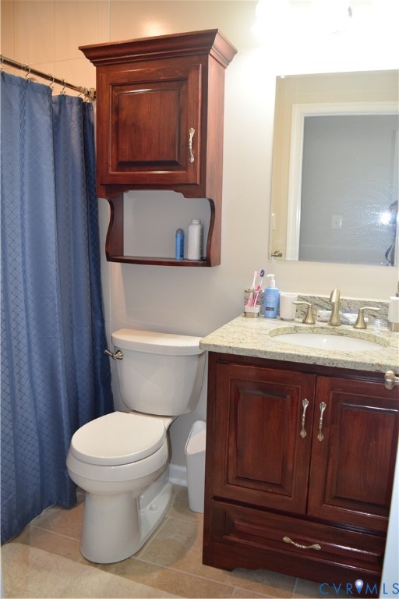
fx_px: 499
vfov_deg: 61.9
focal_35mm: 30
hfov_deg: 43.6
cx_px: 200
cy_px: 300
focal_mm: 20
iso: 800
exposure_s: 1/100
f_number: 4.5
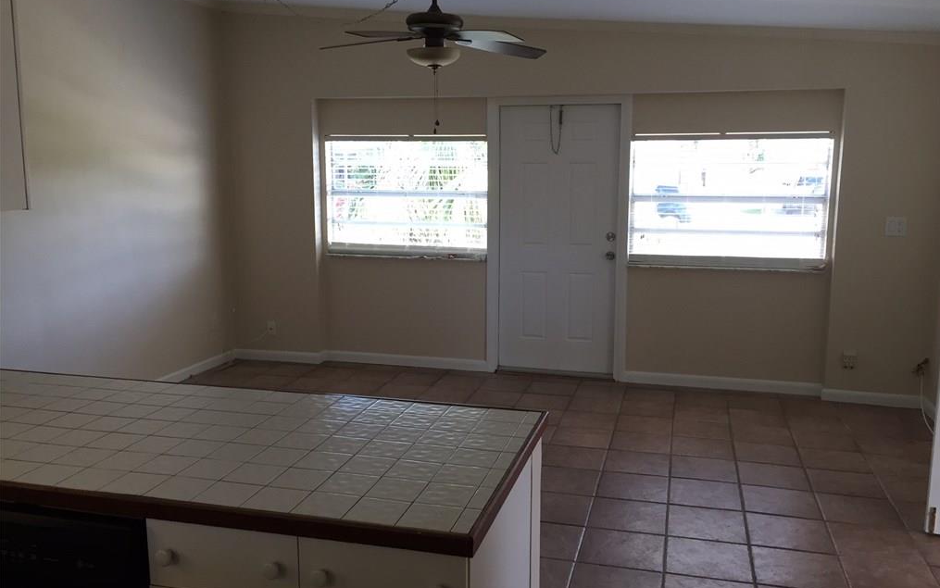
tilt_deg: -10.2
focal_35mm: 31
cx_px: 473
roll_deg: -3.0
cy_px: 297
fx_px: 794
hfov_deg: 61.2
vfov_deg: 40.6
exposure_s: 1/40
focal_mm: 4.15
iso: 32
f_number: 2.2
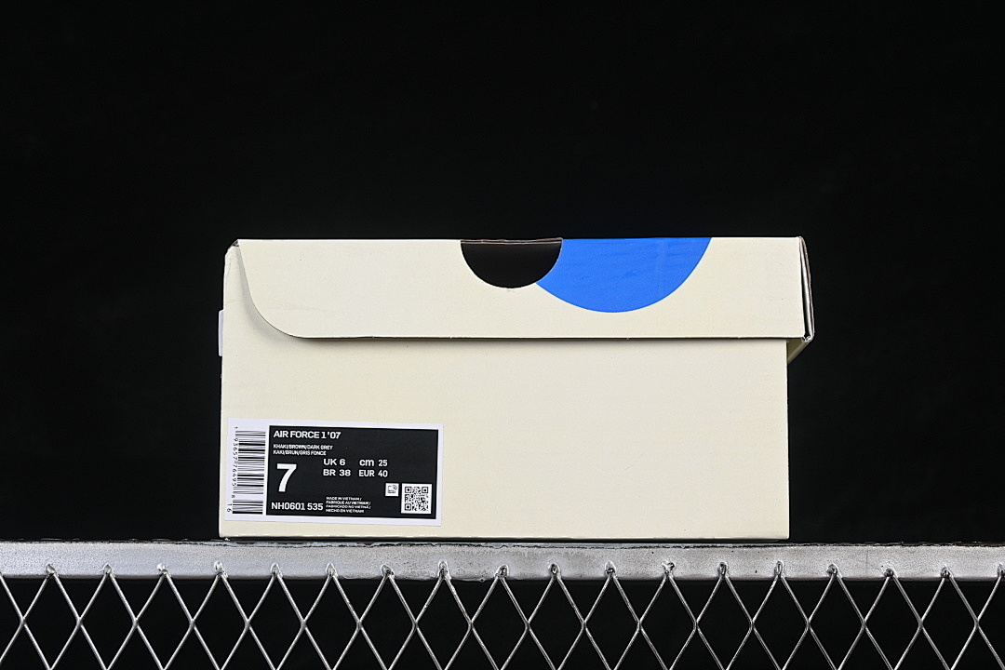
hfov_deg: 27.0
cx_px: 502
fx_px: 2094
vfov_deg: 18.2
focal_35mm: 75
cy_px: 335
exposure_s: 1/80
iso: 160
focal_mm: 50
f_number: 8
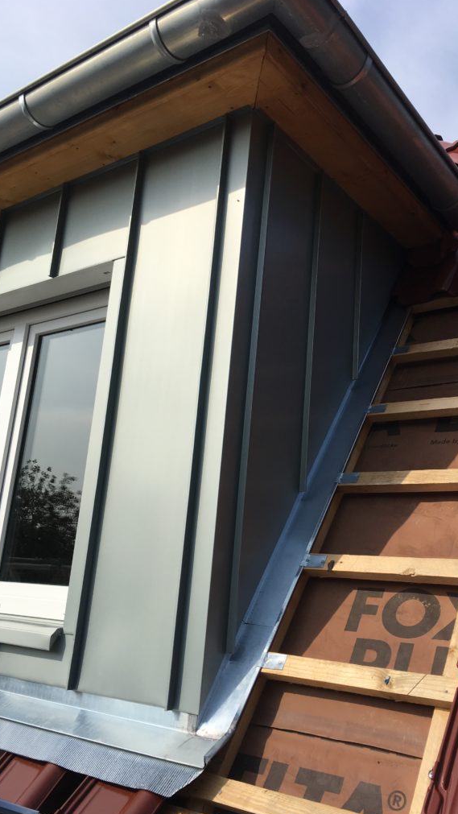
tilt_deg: +14.0
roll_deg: -3.4
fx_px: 691
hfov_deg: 36.5
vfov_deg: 61.0
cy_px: 407
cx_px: 286
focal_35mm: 32
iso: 25
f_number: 2.2
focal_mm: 4.15
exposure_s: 1/1479
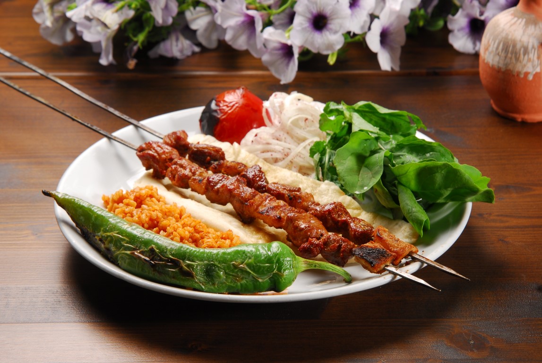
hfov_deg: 18.2
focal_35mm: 112
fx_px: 1696
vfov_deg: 12.2
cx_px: 271
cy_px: 182
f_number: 10
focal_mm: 75
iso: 100
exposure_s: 1/80
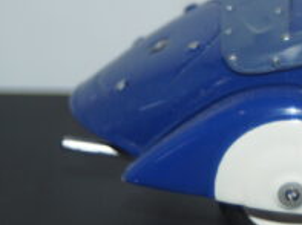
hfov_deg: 6.4
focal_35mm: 308
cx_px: 409
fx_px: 2682
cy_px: 96
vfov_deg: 4.8
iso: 250
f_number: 5.6
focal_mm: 70
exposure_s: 1/60
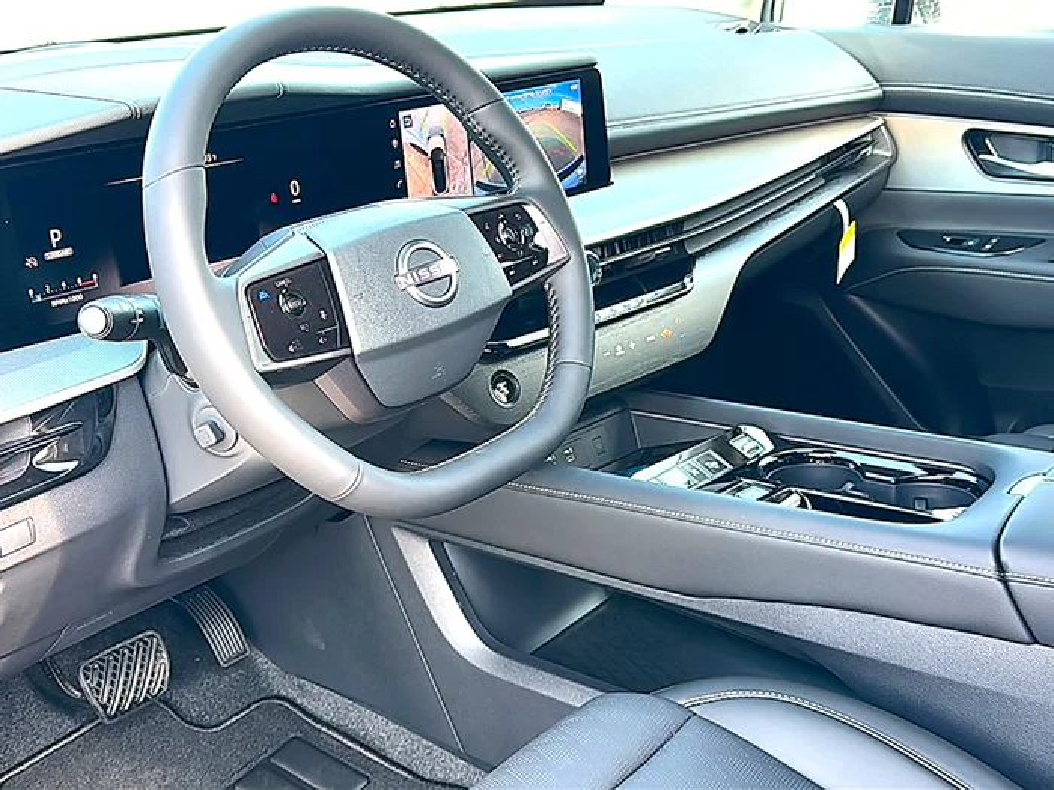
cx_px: 527
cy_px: 395
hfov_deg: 50.1
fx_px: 1127
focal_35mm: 37
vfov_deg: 38.7
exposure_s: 1/101
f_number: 1.78
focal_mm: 6.86
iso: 64
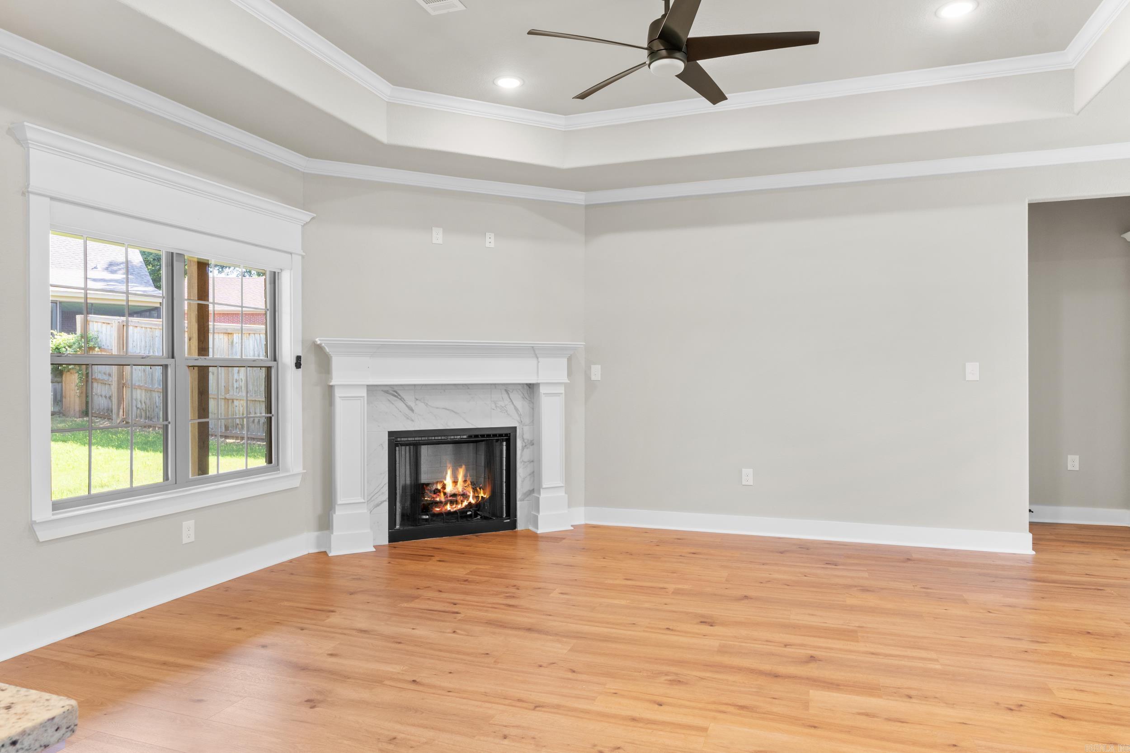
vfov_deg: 58.1
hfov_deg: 79.6
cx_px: 565
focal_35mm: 22
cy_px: 376
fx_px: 678
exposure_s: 1/2
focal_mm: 14.4
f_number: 9
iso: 200
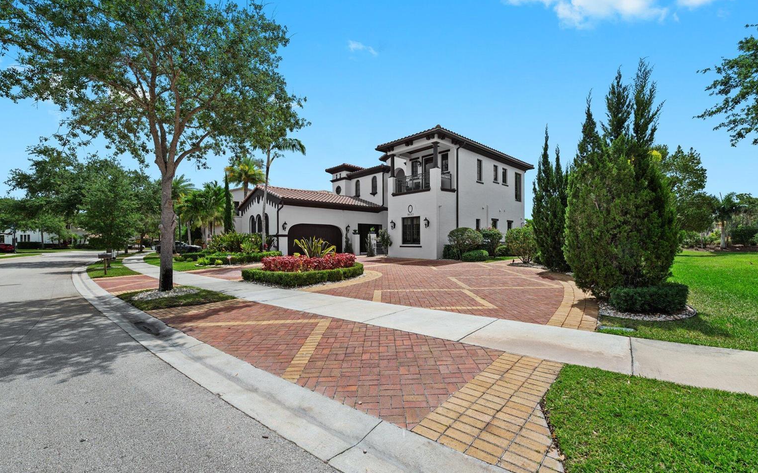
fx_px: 310
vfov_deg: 74.8
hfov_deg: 101.5
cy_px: 245
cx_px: 374
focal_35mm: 15
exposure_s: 1/400
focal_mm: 14
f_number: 10
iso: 100
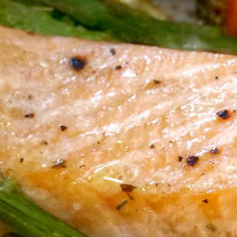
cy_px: 135
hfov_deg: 7.5
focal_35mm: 211
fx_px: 1634
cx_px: -411
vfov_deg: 8.3
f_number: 7.1
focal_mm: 44
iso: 5000
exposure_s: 1/60
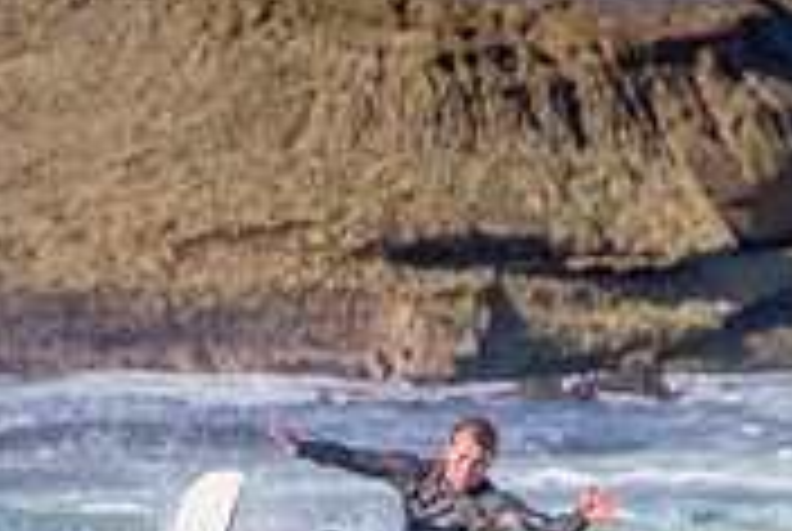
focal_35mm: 2632
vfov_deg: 0.5
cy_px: 623
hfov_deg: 0.8
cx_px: 392
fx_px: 58001
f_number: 11
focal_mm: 800
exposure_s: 1/2000
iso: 1100
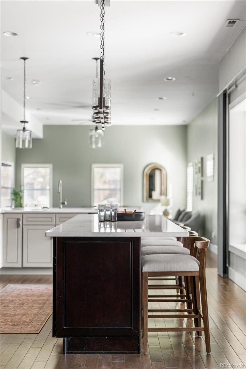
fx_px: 512
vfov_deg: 39.6
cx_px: 123
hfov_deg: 27.0
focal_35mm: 50
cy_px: 184
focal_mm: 50
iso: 100
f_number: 1.8
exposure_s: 1/15
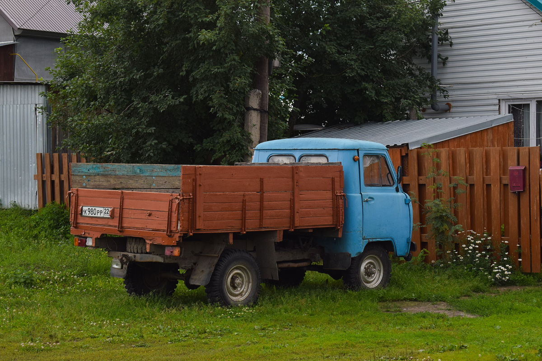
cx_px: 271
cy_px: 180
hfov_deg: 24.6
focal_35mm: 82
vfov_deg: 16.6
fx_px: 1242
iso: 400
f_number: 7.1
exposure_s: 1/1250
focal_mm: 55
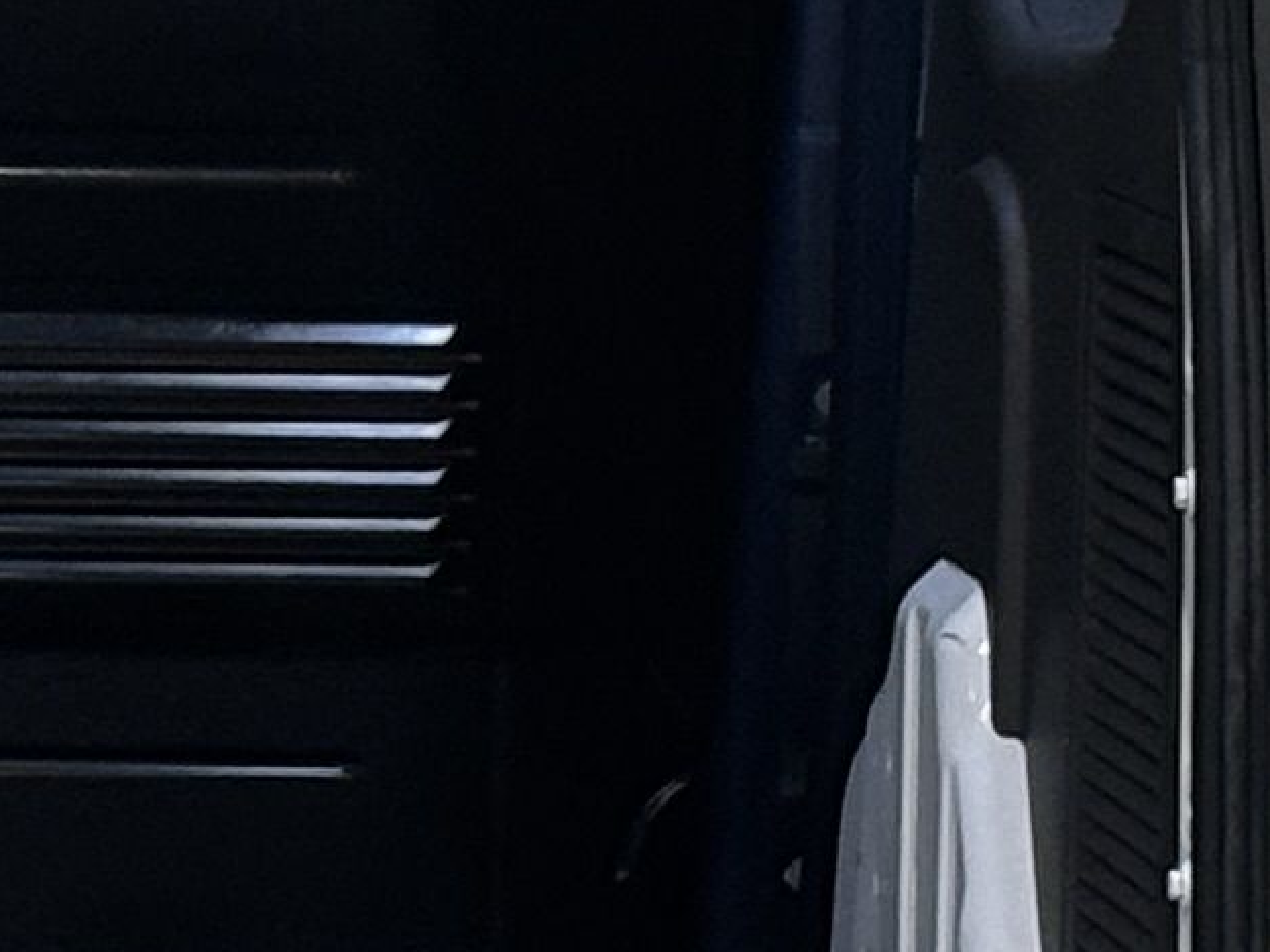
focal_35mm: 336
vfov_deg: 4.4
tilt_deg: -5.4
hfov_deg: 5.8
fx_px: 12327
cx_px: -592
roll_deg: -0.1
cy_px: 171
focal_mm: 5.96
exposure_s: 1/50
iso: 50
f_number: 1.6
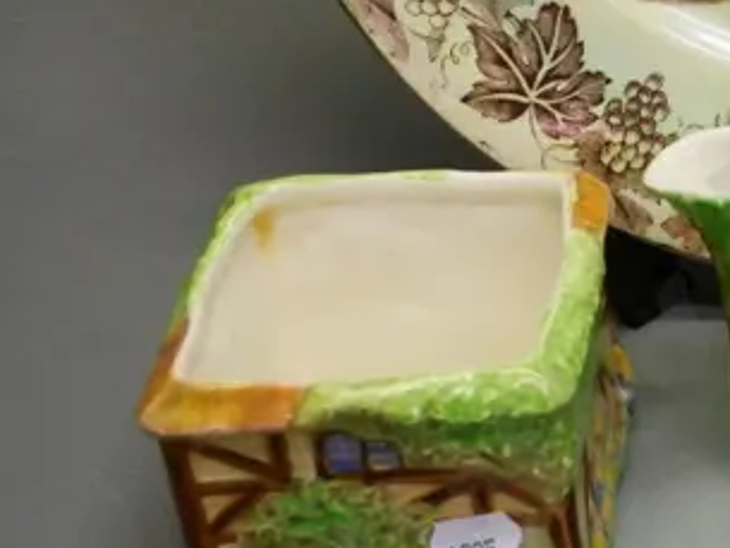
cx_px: 1221
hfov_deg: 15.4
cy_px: -60
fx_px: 2405
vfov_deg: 12.8
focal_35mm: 114
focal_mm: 17
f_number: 5.6
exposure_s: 1/250
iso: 3200
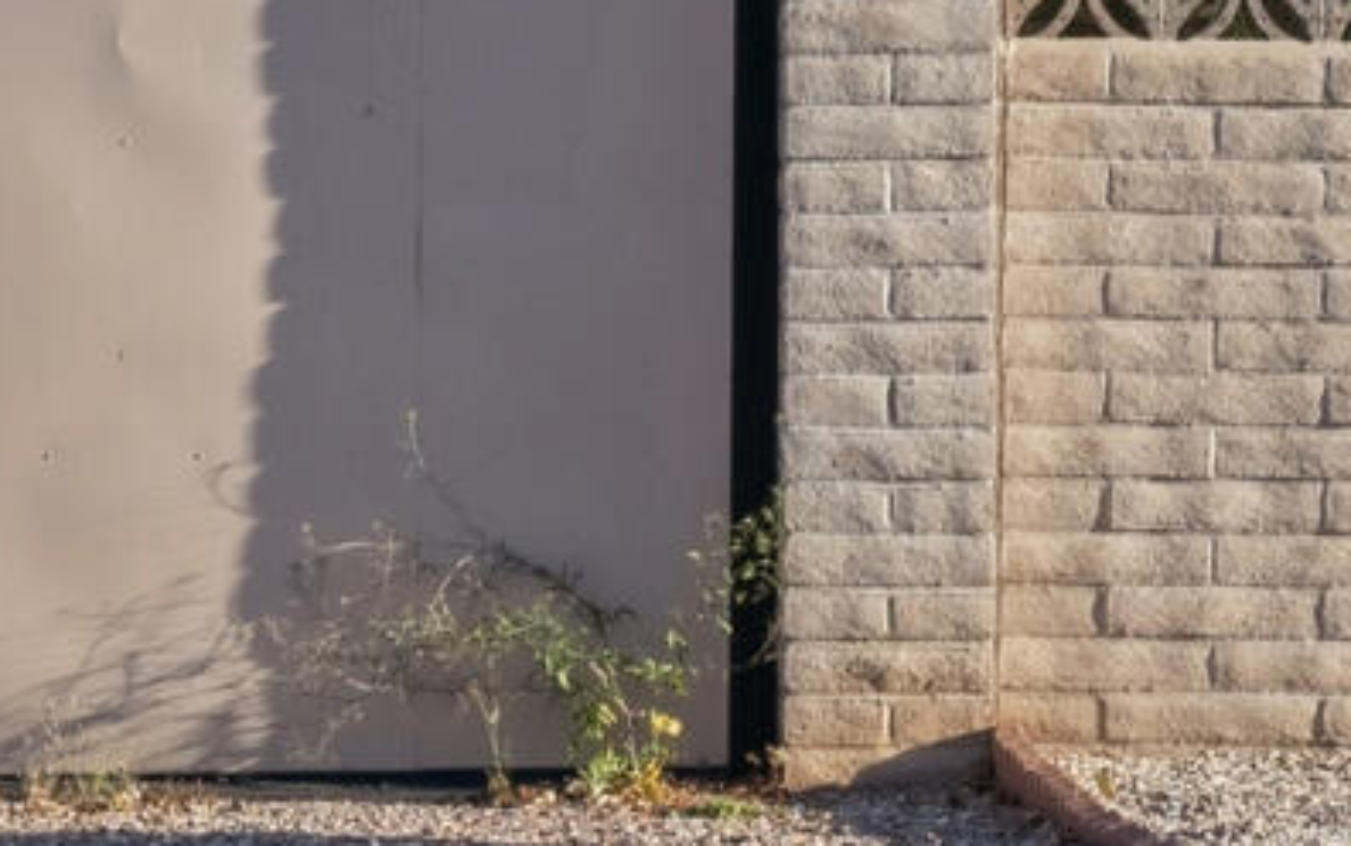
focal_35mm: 193
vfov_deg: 6.8
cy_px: 128
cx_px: -61
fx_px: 7110
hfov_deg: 10.7
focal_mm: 30
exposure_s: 1/2000
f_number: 8
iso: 800
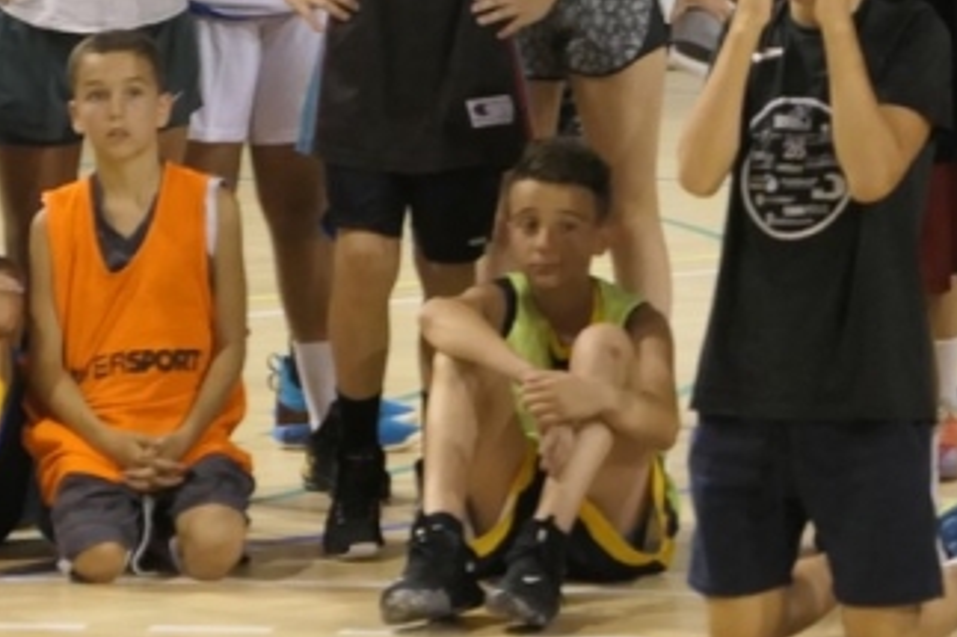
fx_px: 6908
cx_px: 729
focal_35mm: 260
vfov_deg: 5.3
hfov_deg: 7.9
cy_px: -116
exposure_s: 1/125
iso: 1000
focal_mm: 26.4
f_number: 2.8
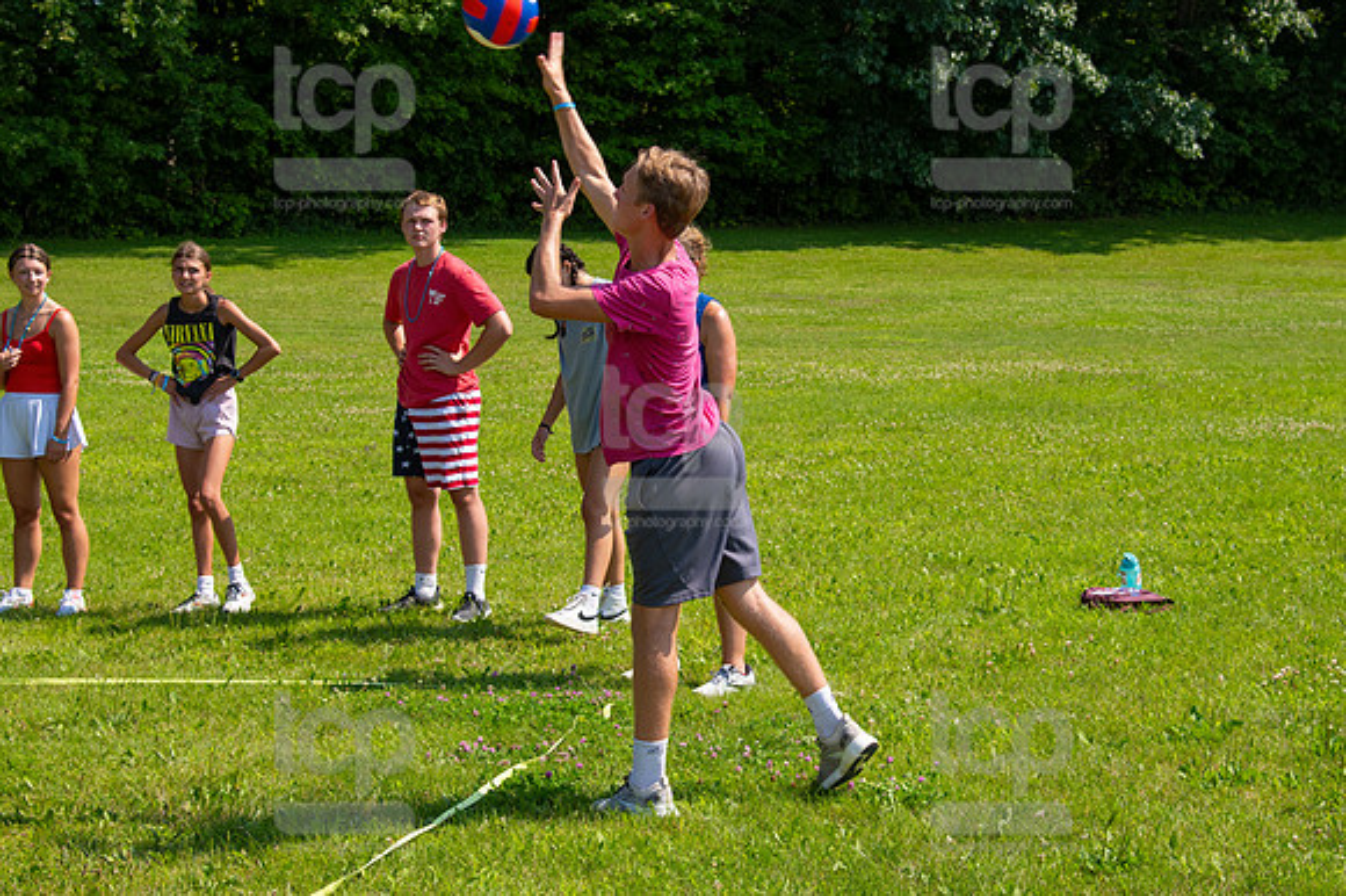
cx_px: 673
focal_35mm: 69
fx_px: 2578
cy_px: 448
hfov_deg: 29.3
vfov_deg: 19.7
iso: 200
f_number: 5.6
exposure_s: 1/800
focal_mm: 46
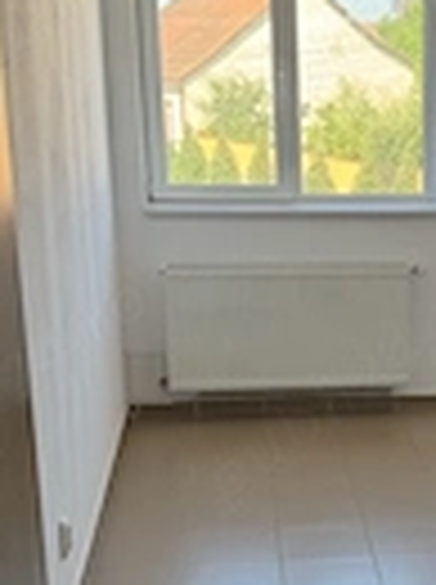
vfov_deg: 26.0
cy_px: 446
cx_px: 440
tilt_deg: -16.1
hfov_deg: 19.3
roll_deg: -0.9
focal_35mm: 74
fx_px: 1247
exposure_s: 1/257
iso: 80
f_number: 1.78
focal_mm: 6.76
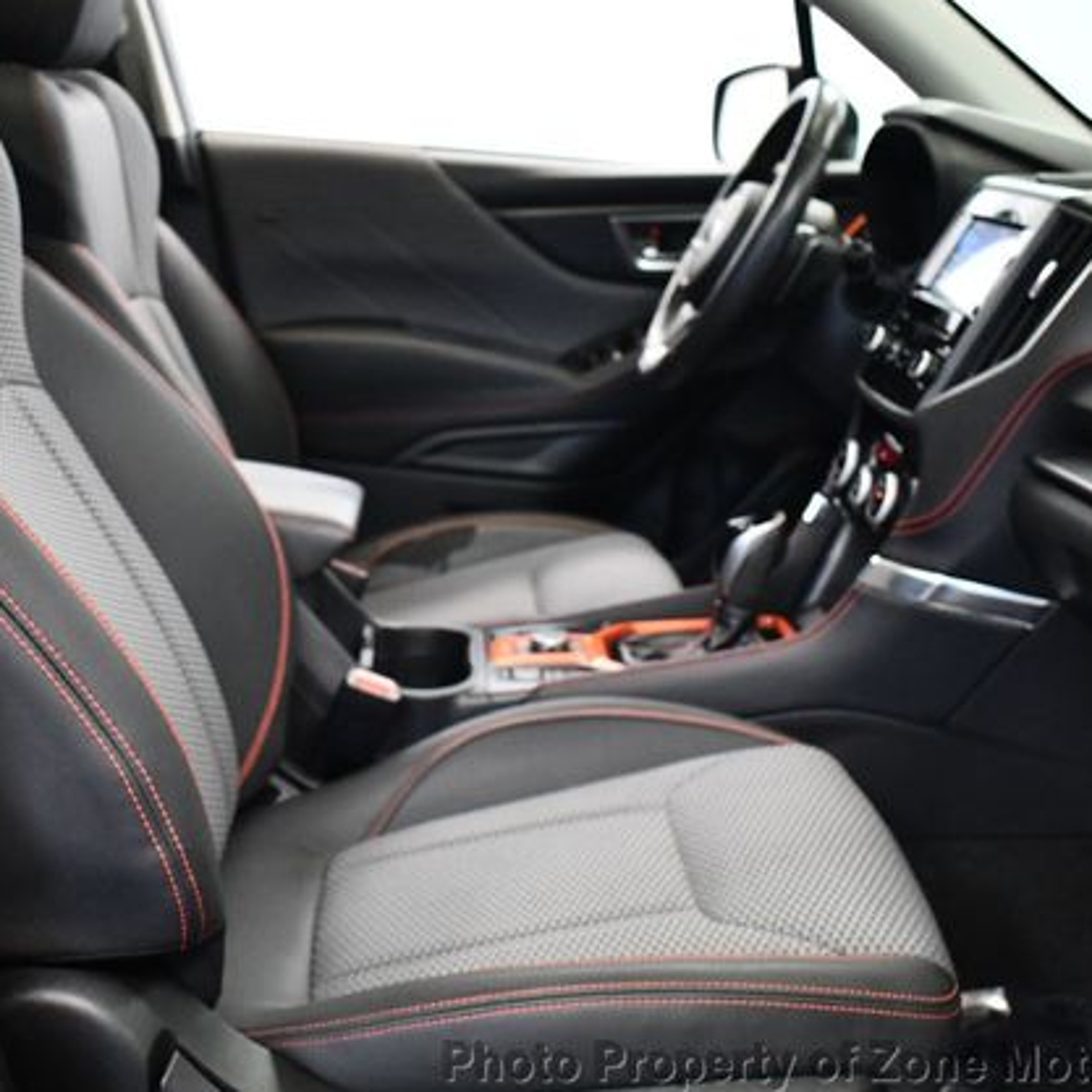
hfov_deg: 35.9
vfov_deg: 36.1
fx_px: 1677
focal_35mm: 47
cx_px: 411
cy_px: 553
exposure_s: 1/125
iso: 3200
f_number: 3.5
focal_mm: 18
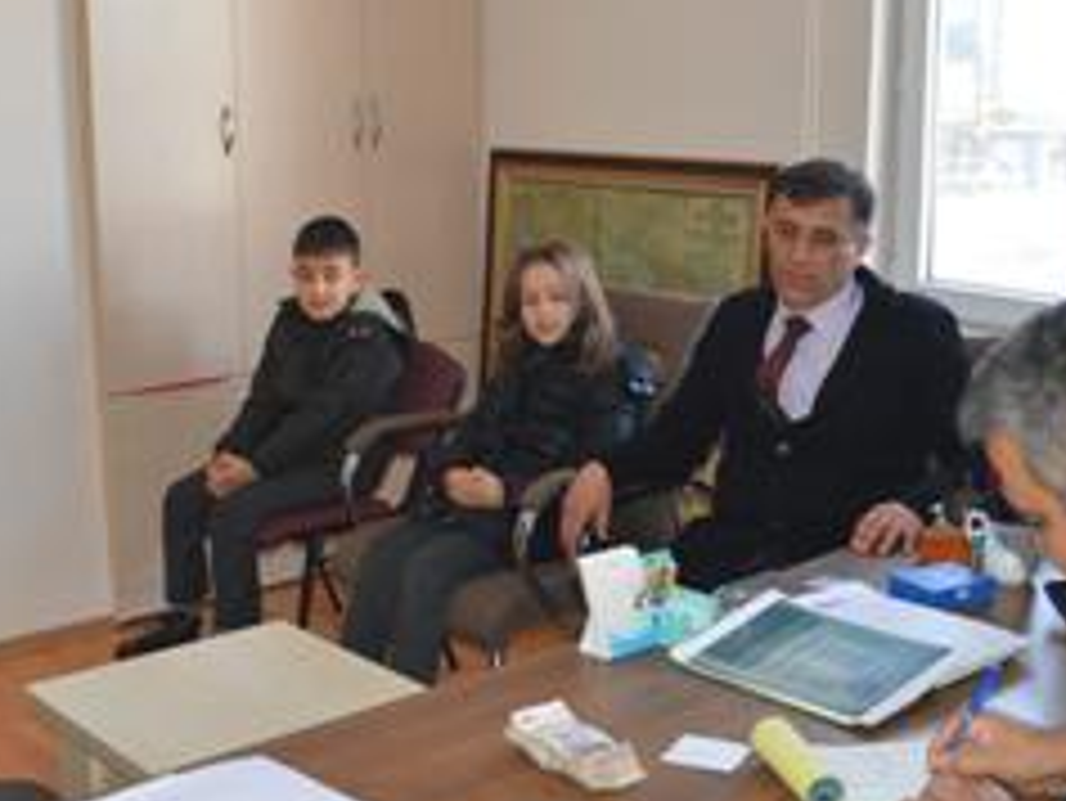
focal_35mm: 49
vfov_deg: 29.7
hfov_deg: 38.6
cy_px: 436
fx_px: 1510
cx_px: 396
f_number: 4
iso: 400
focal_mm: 18
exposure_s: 1/60
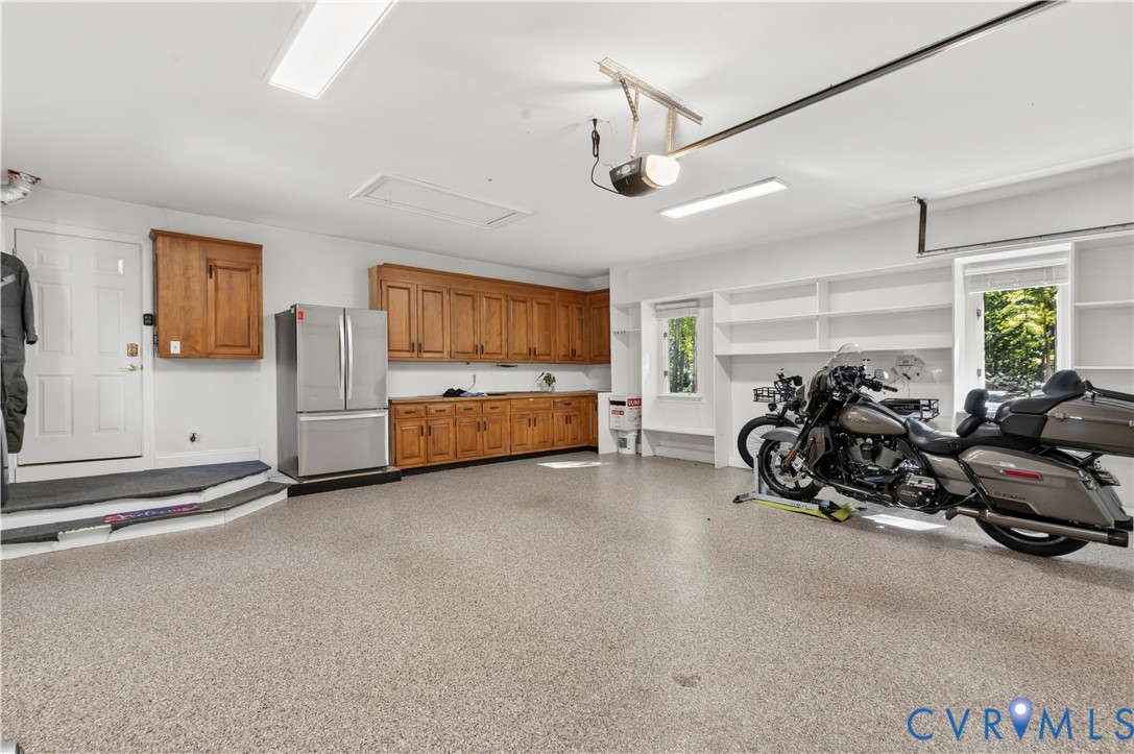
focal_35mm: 16
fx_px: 504
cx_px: 567
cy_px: 377
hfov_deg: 96.8
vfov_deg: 73.7
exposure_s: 1/8
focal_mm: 16
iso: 1600
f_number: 9
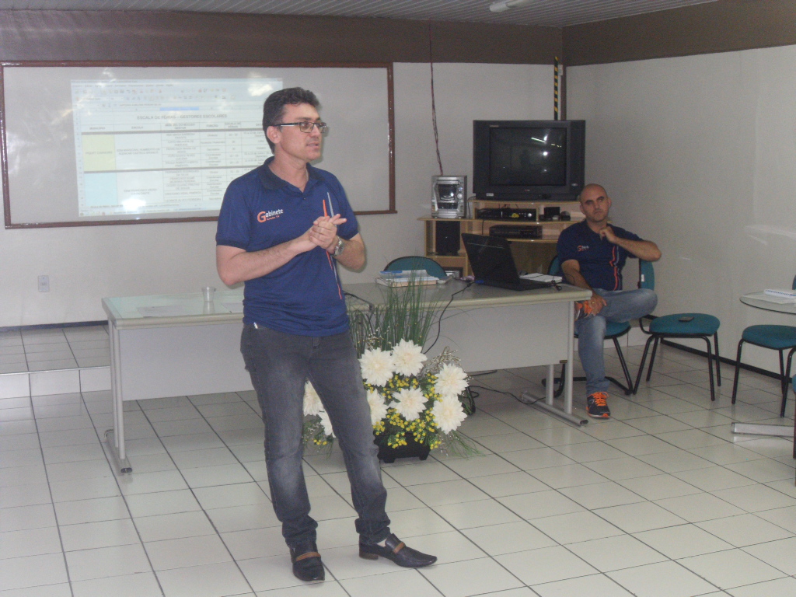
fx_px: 1150
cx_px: 398
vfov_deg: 29.1
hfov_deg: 38.2
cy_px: 298
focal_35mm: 50
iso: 400
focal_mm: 8.4
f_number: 3.4
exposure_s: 1/60
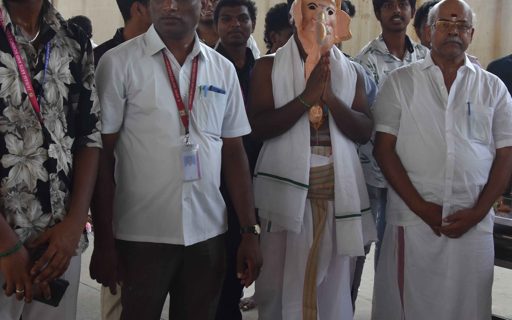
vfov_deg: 25.7
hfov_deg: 40.2
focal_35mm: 50
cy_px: 104
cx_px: 212
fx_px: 698
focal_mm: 22
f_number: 7.1
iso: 800
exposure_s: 1/200
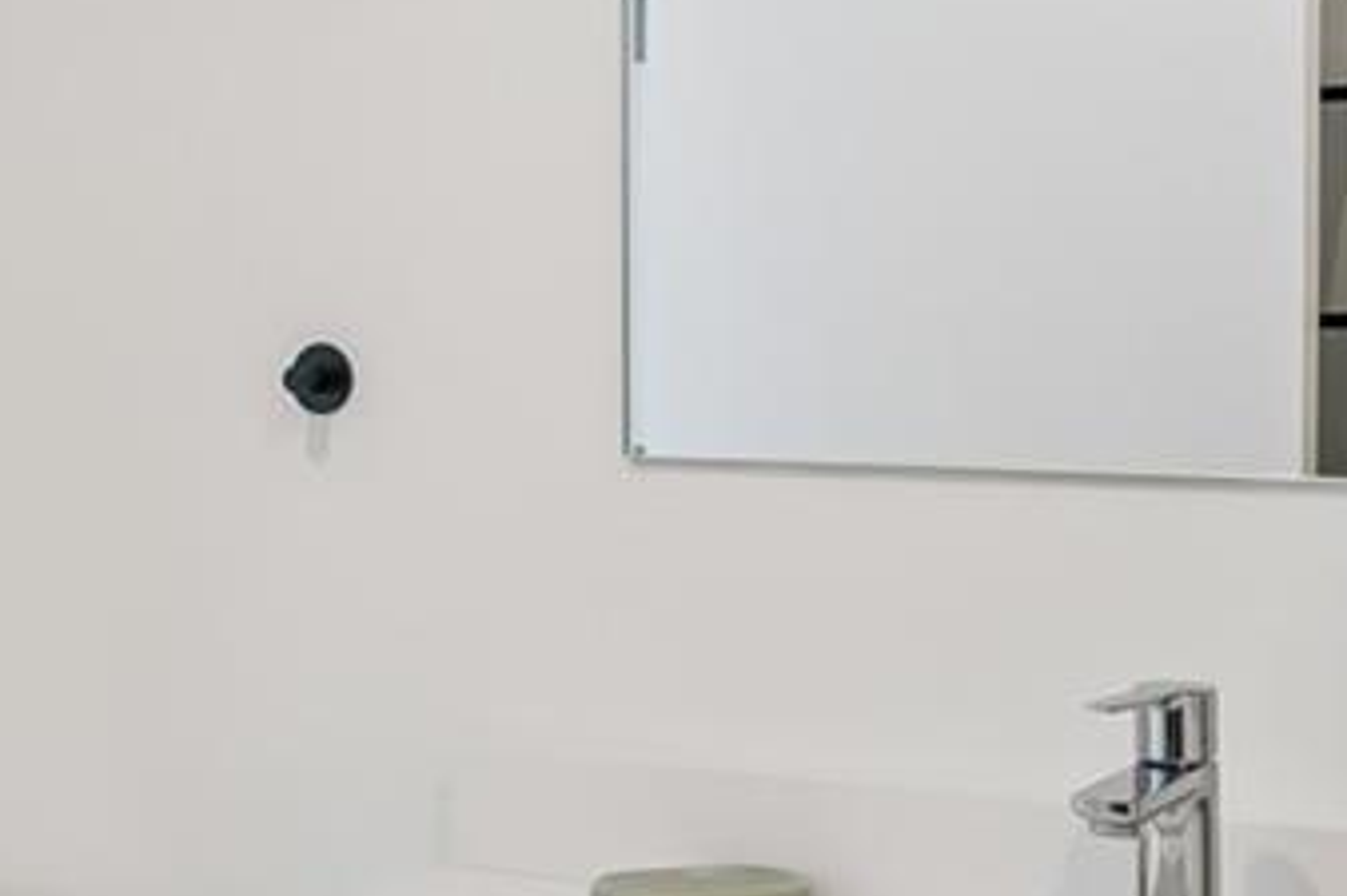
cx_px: 235
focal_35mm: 71
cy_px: 183
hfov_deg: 27.8
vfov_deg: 19.0
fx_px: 2655
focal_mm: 10
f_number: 7.1
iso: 100
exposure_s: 1/25
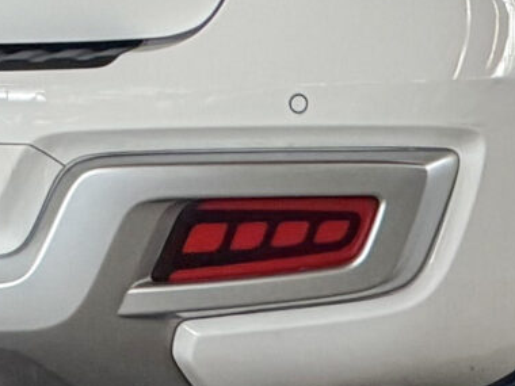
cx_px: 209
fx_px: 10027
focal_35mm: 674
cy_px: -169
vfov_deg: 2.2
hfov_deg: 2.9
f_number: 2.8
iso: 160
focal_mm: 16.89
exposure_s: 1/121
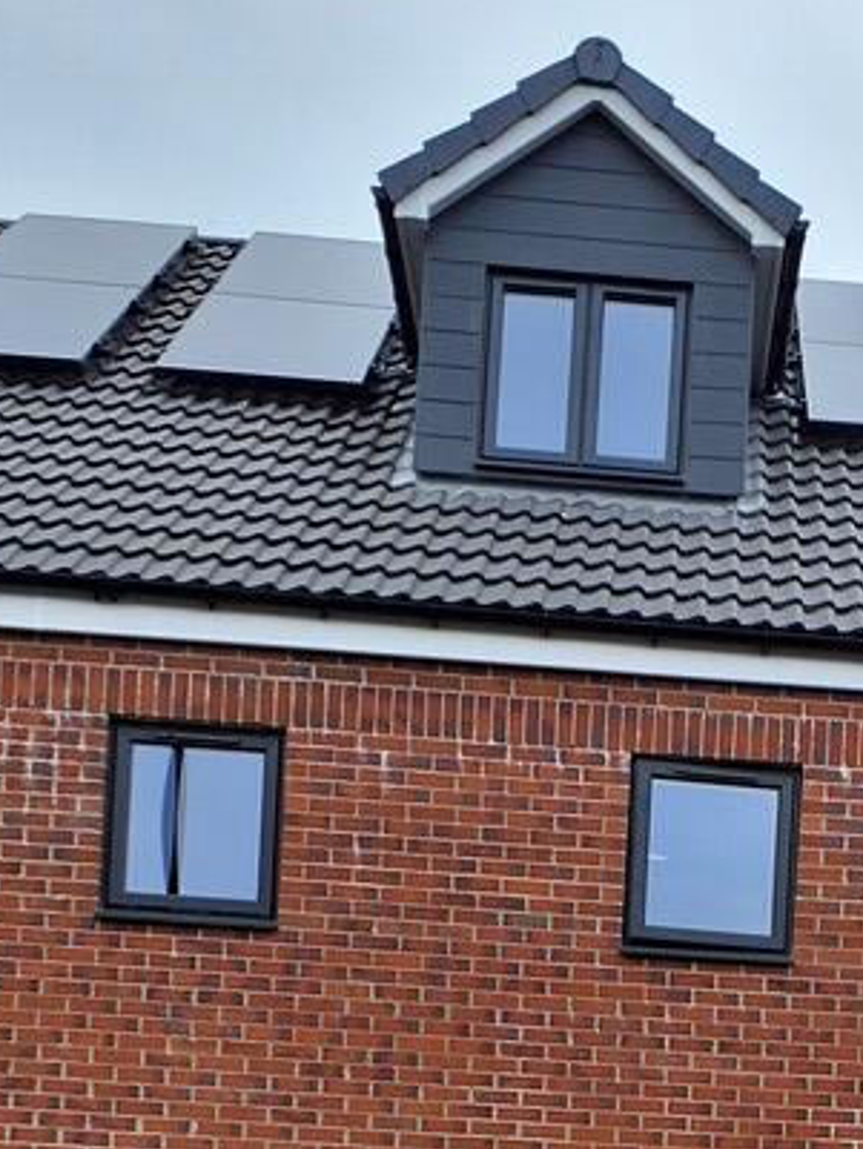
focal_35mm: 69
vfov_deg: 25.4
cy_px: 1361
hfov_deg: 20.9
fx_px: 2292
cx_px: 783
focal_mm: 3.58
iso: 40
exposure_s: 1/1038
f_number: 1.9
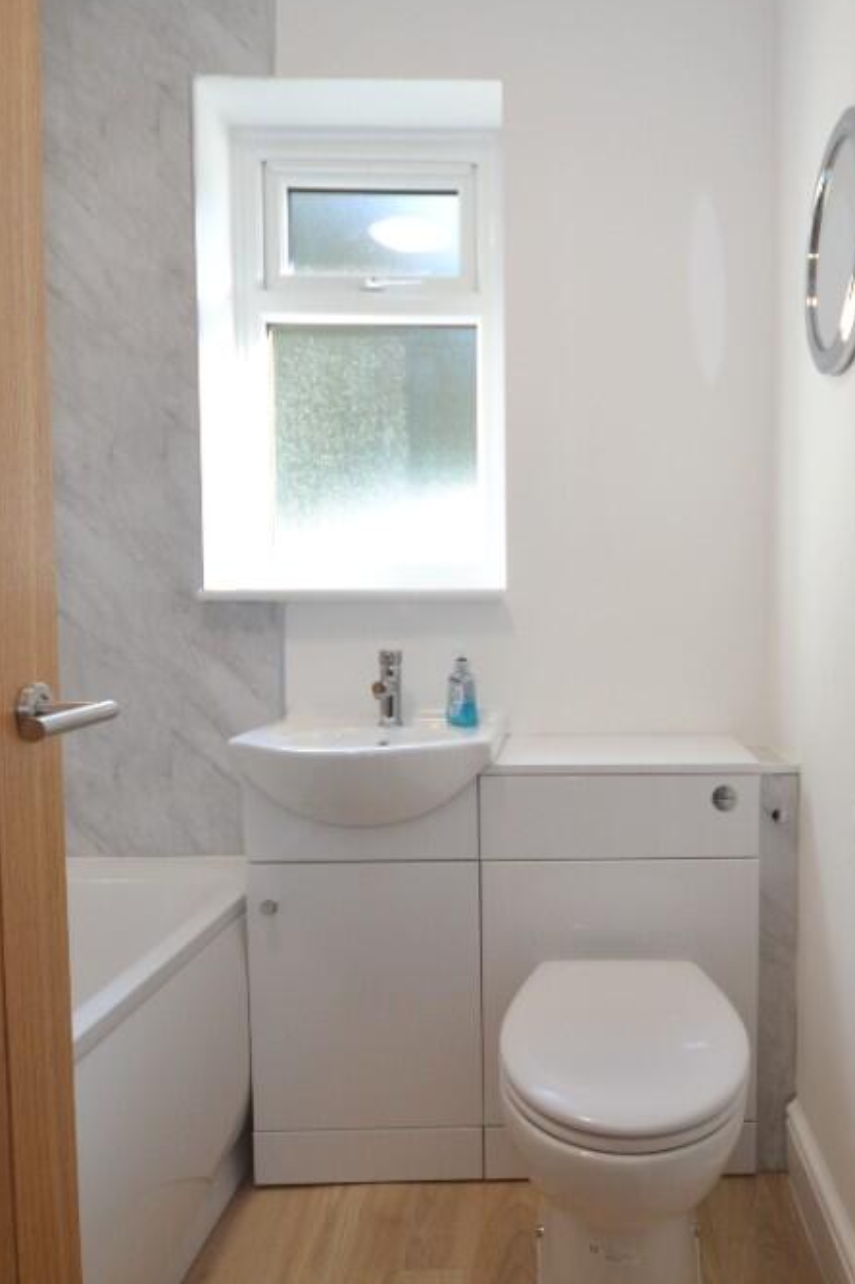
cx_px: 605
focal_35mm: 23
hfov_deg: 53.4
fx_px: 820
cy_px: 633
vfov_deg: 76.1
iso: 400
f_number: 4
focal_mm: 10
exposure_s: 1/60
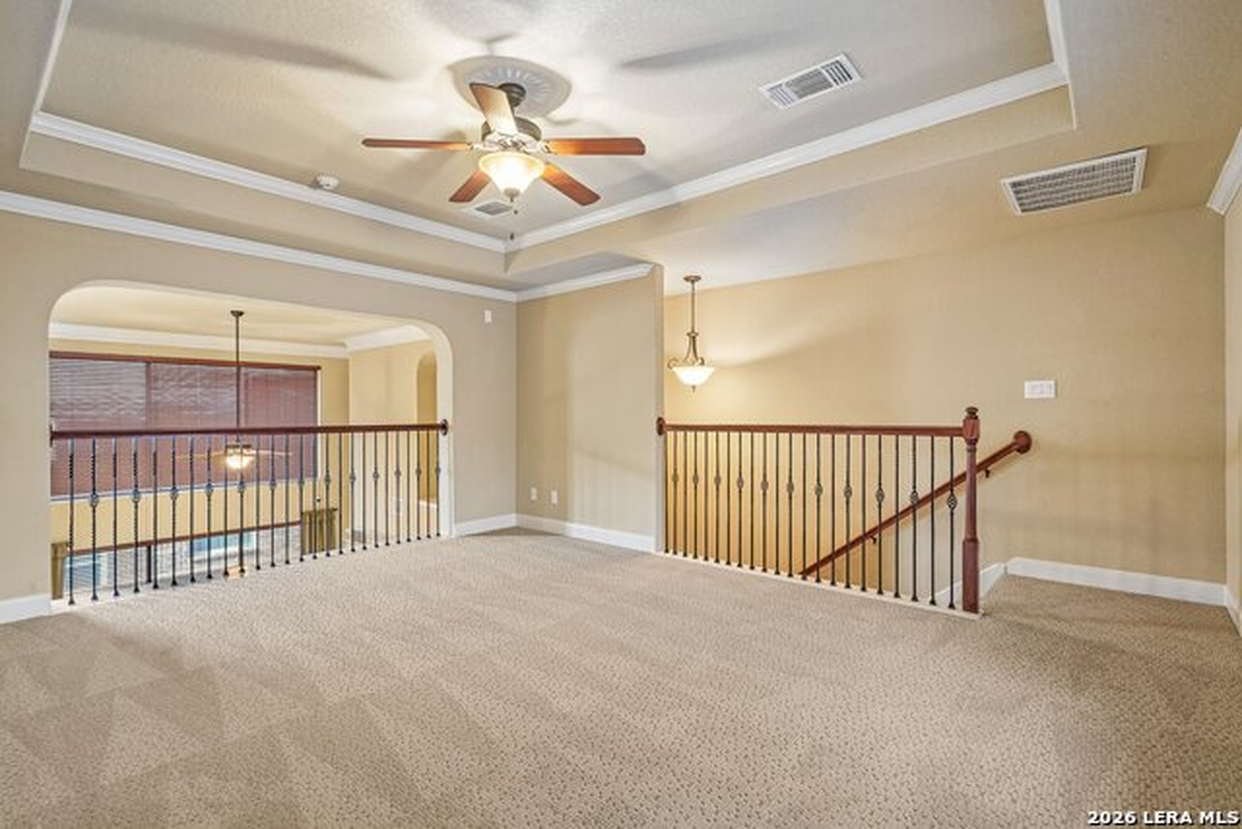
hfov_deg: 96.7
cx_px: 621
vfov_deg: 73.8
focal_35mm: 16
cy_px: 414
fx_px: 552
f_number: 10
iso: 800
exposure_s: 1/3.33
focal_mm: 16
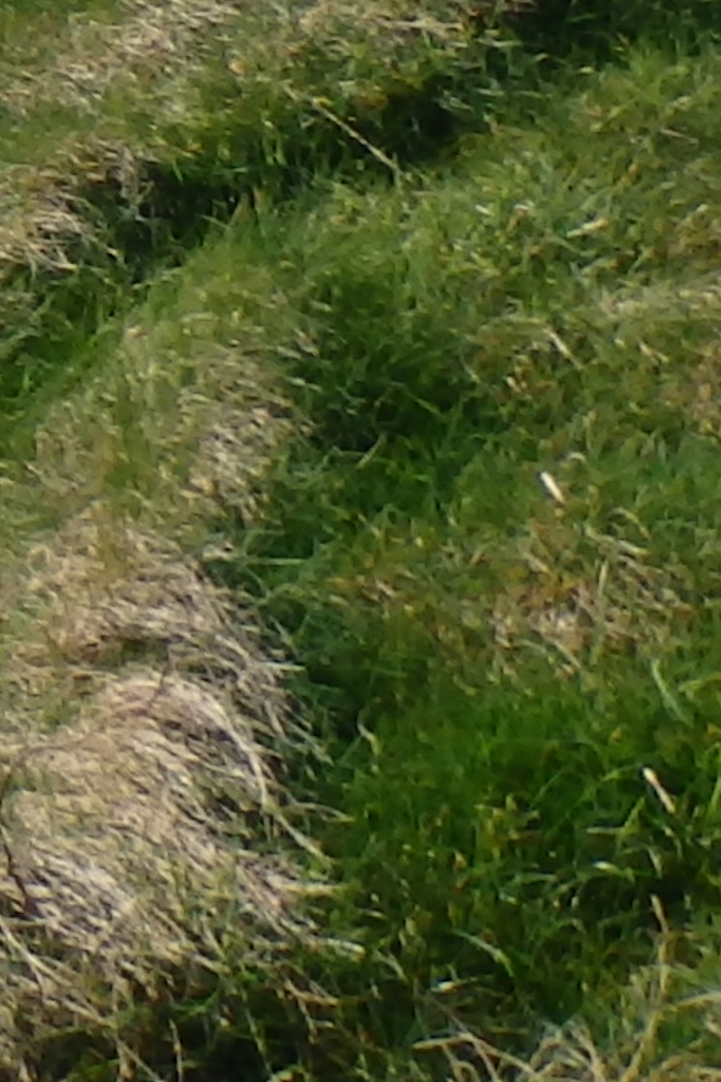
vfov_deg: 12.4
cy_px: -442
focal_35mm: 159
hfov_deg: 7.2
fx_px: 4781
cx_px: -1785
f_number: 3
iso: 100
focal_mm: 4.5
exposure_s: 1/1000
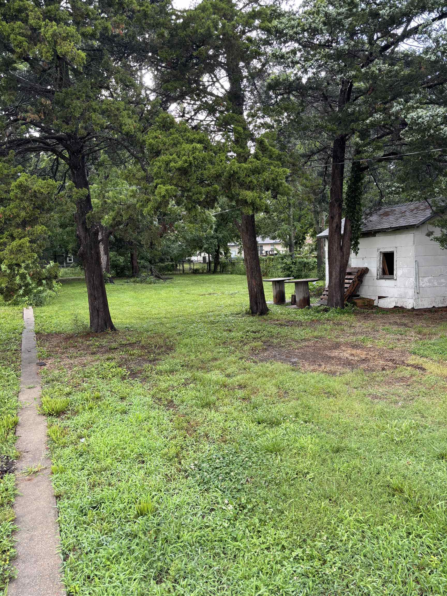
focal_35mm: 26
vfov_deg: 67.3
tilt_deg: -5.3
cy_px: 298
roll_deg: +0.8
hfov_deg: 53.1
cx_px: 224
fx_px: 448
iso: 50
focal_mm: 5.96
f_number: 1.6
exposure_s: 1/121
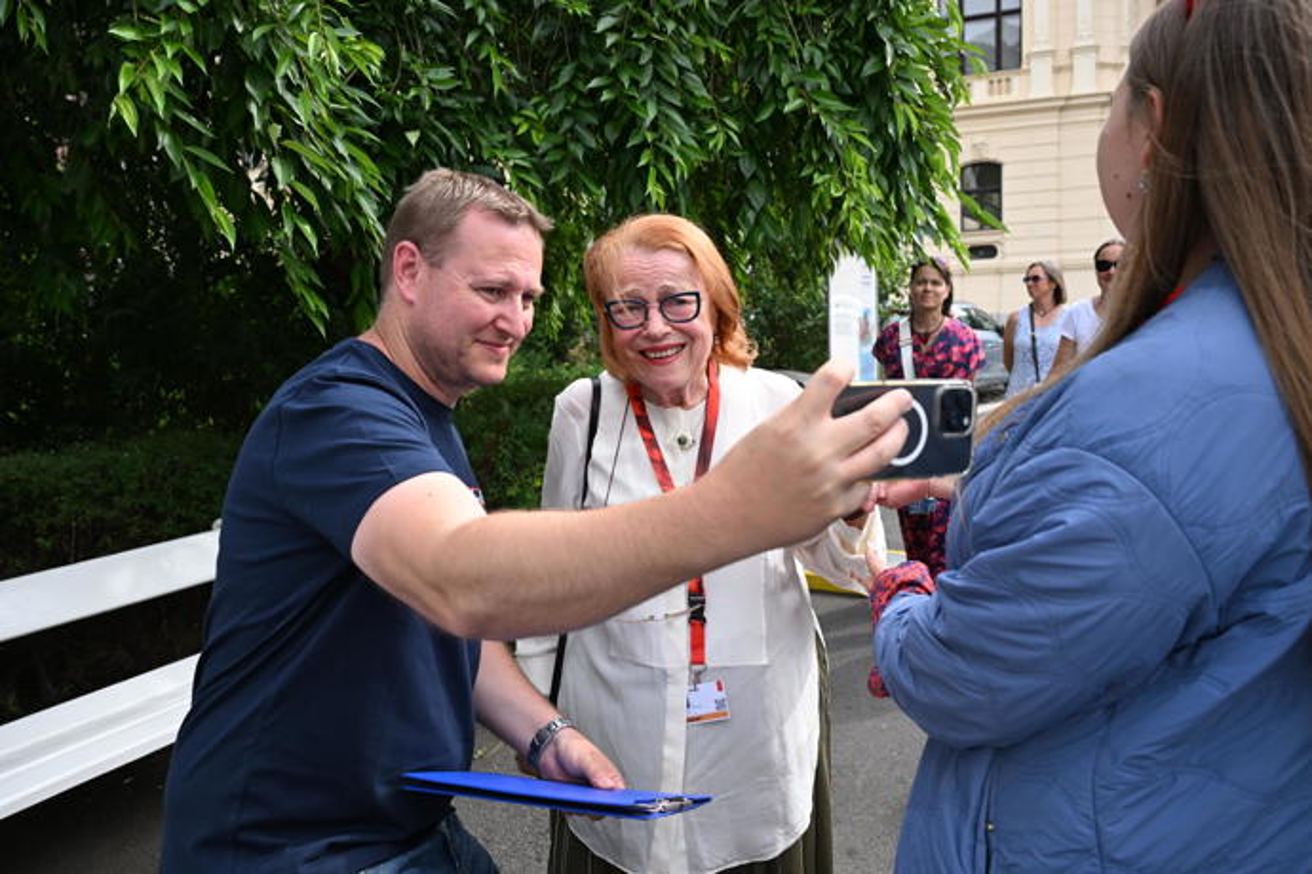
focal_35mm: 30
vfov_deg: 43.6
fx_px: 1093
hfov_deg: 61.9
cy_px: 437
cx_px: 656
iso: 800
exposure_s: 1/1000
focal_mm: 30
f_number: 5.6
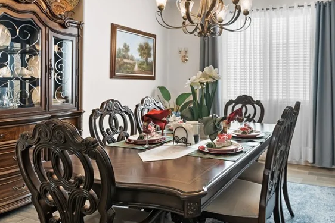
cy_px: 78
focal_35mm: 31
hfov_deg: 59.4
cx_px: 212
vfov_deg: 41.9
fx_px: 289
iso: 400
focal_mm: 17
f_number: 8
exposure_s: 1/15
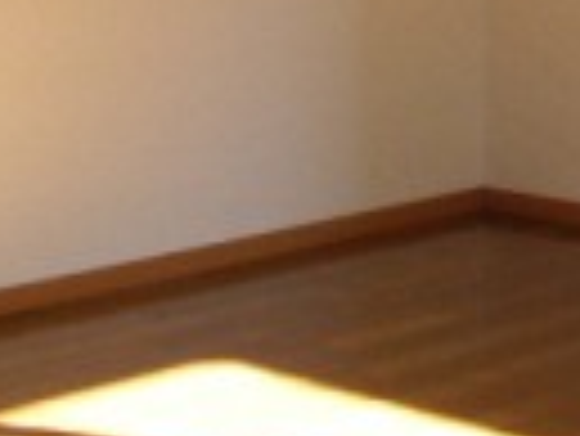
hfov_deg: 14.8
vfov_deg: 10.7
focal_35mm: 132
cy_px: -292
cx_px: 477
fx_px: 2214
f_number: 2.9
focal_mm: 5.8
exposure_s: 1/39.3
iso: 100
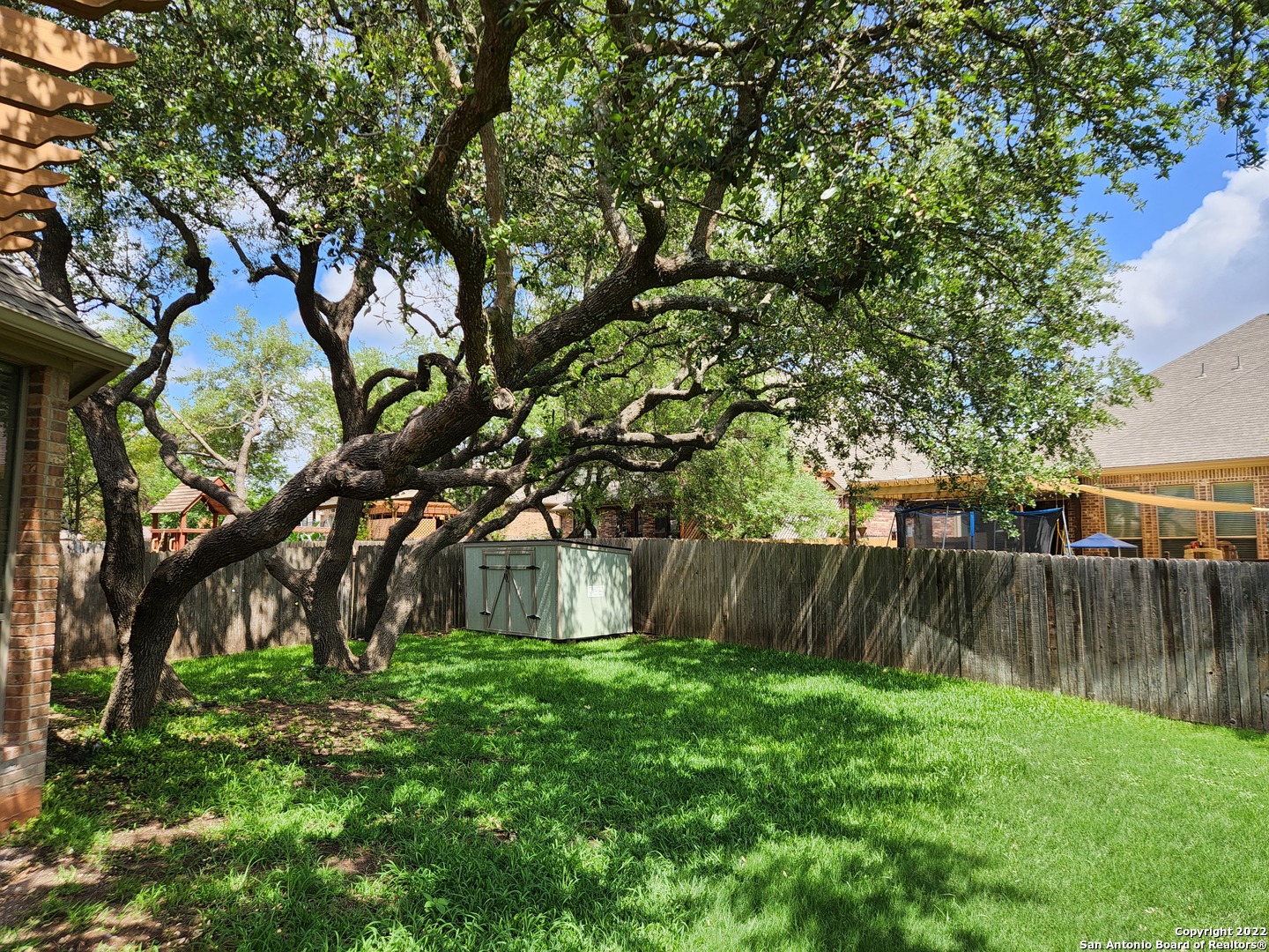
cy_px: 476
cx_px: 634
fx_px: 843
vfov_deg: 58.9
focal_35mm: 23
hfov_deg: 73.9
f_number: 1.8
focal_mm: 5.4
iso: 20
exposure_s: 1/514
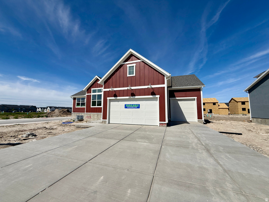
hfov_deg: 102.1
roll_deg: -0.2
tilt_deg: +5.7
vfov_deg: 85.7
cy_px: 101
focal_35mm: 14
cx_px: 134
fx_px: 109
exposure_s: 1/6173
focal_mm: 2.22
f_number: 2.2
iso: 50
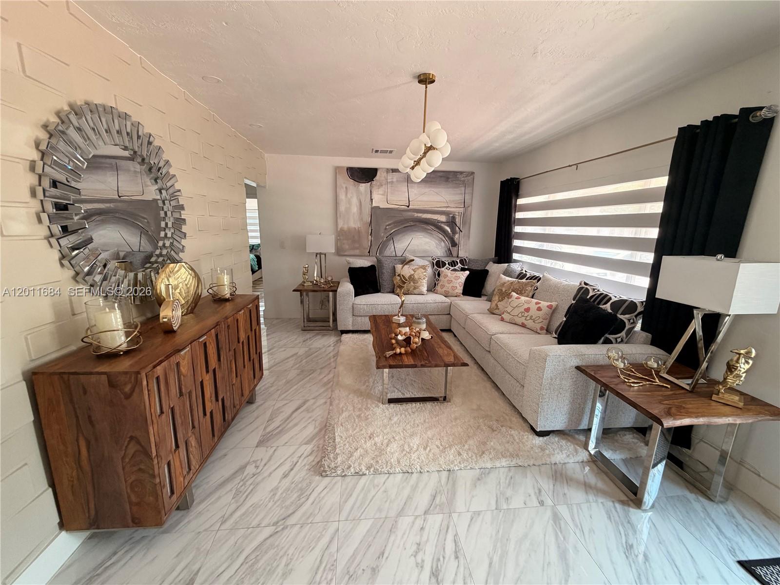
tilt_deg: -12.8
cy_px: 292
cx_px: 390
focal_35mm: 14
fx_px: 315
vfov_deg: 85.7
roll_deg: -0.7
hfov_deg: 102.1
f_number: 2.2
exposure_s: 1/60
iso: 200
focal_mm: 2.22
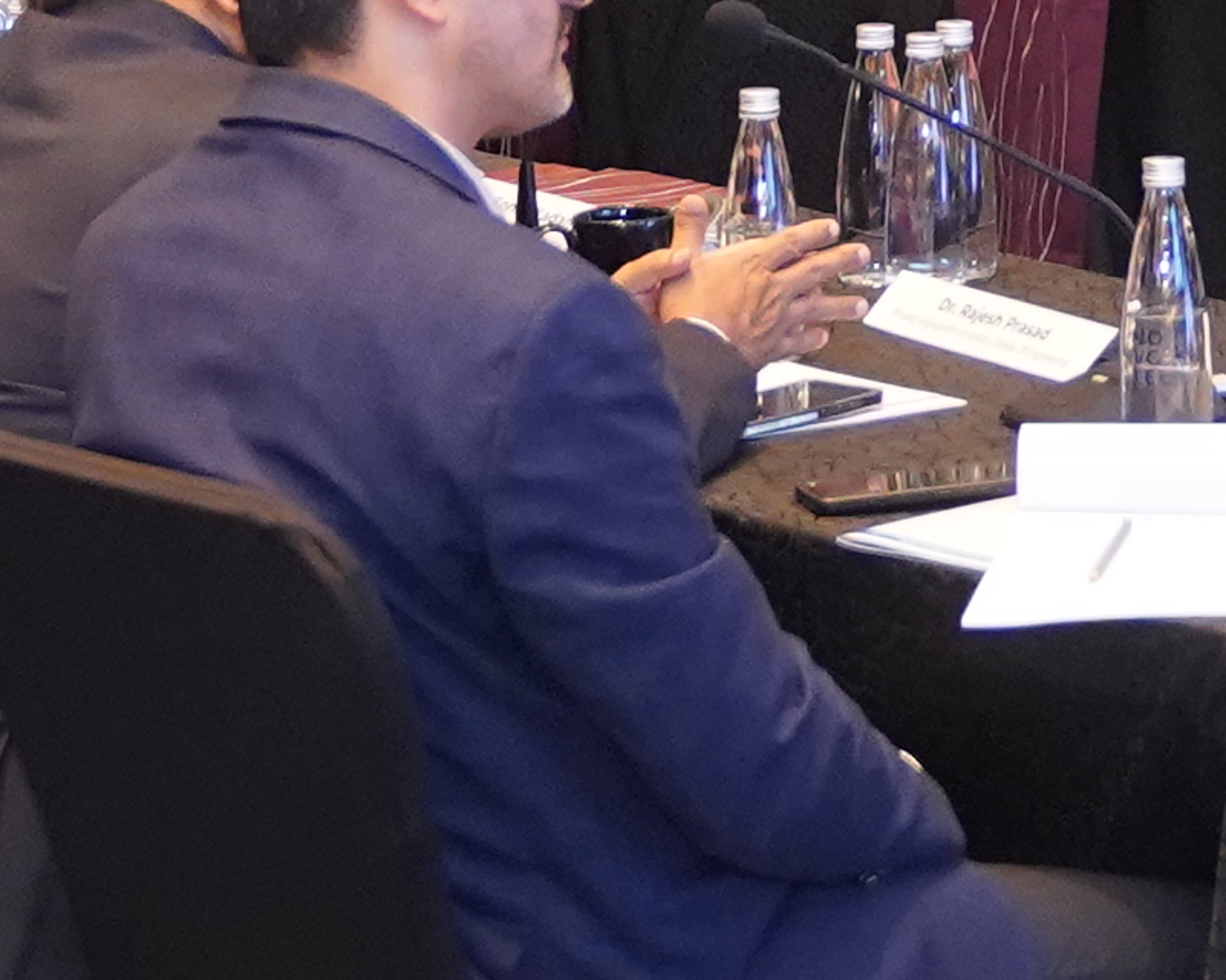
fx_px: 7652
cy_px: -505
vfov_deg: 7.2
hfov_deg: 8.9
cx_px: 1806
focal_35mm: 211
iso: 4000
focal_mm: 30
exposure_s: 1/125
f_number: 2.8
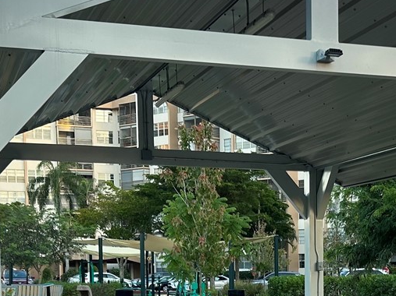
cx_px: 298
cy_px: 358
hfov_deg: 23.6
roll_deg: +1.0
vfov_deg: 17.2
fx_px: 938
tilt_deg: -4.9
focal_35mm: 82
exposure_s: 1/139
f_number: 1.5
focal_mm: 5.7
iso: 40
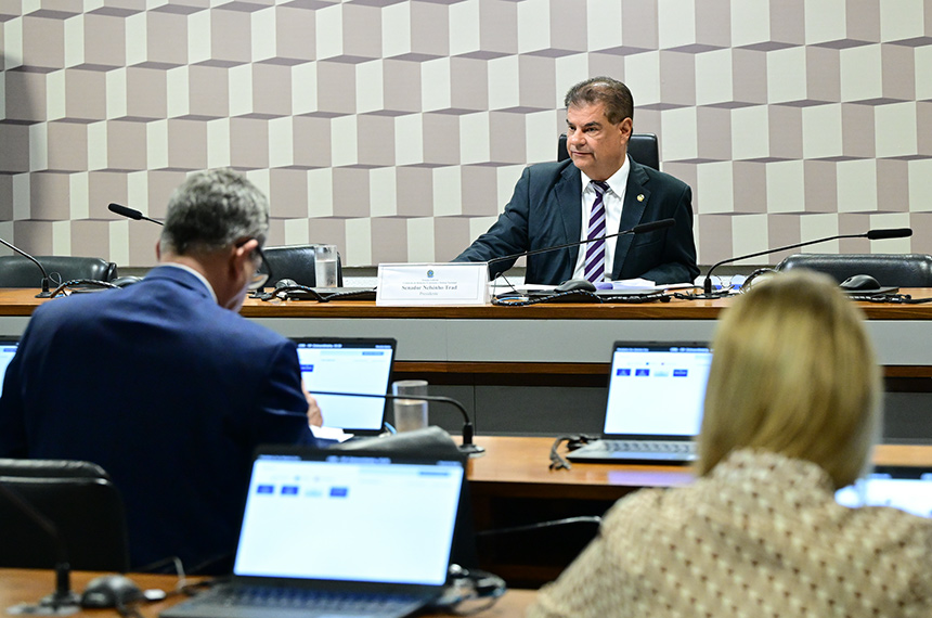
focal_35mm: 105
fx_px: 2713
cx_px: 466
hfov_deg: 19.5
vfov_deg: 13.0
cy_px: 309
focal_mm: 70
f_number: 3.5
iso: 4000
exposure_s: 1/200
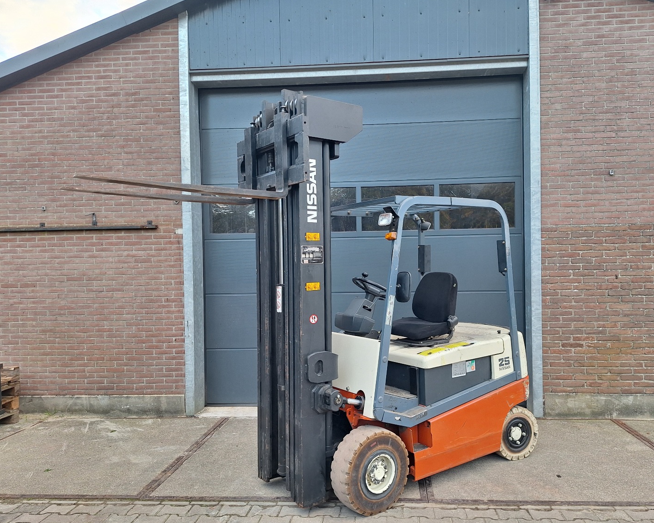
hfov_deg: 66.0
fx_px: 503
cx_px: 348
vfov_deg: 54.9
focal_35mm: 26
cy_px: 283
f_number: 1.8
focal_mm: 5.54
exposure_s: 1/109
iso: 40
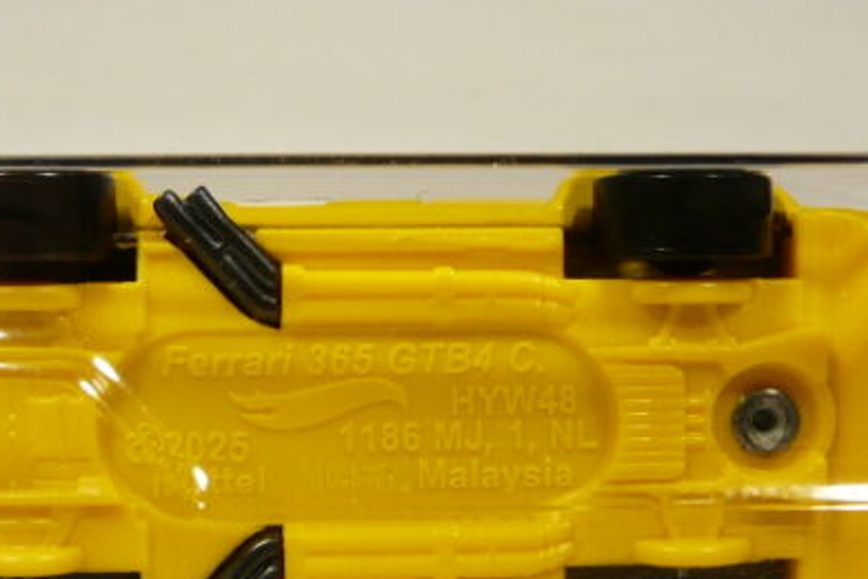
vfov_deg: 23.0
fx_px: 1423
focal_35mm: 59
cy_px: 277
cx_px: 353
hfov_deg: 33.8
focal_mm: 4.6
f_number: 2.8
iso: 100
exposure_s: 1/80
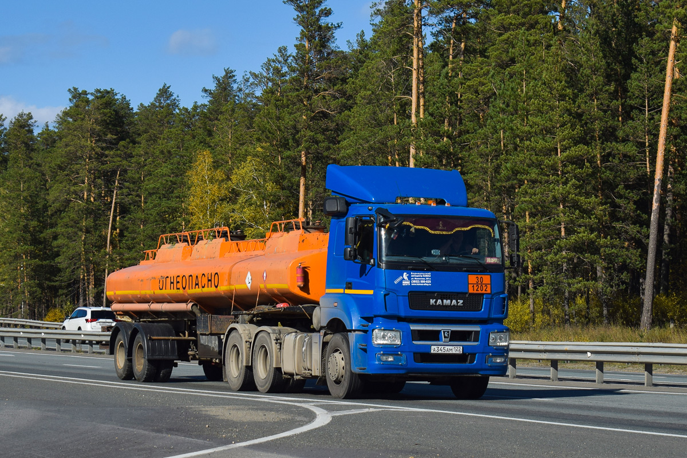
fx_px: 1574
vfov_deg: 16.6
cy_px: 229
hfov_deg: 24.6
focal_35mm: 82
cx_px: 344
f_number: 5.6
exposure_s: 1/1000
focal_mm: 55
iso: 100
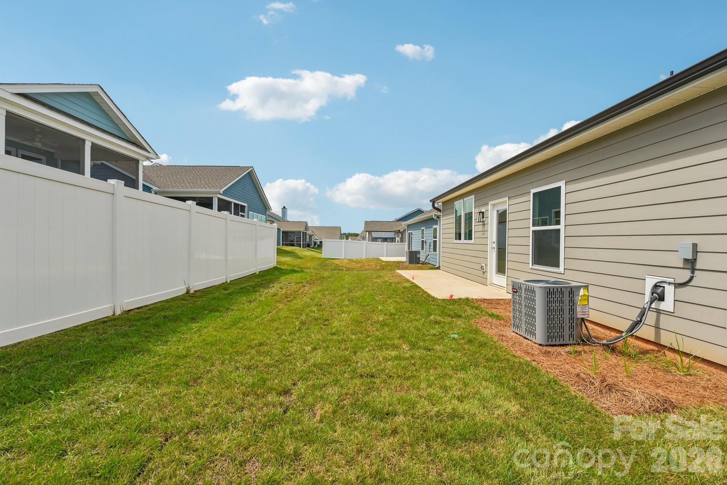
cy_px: 242
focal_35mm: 14
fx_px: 283
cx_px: 364
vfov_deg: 81.2
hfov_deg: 104.3
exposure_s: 1/500
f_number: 11
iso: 200
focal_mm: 14
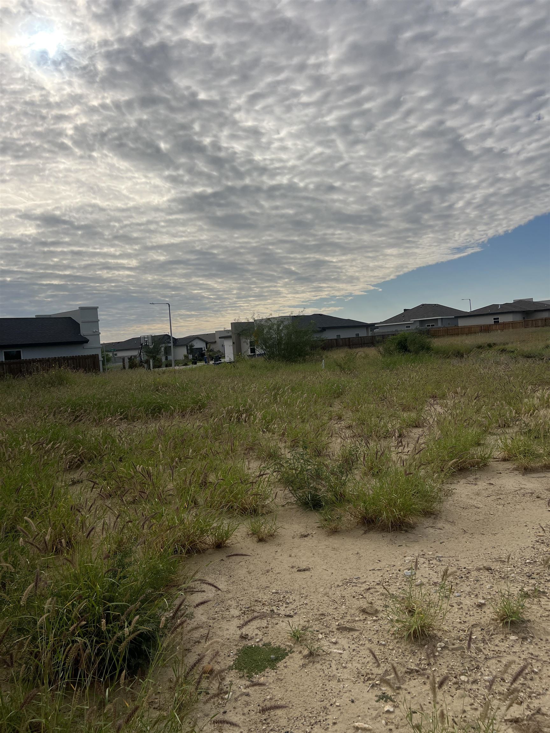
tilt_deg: -1.6
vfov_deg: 67.3
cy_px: 366
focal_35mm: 26
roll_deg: +3.9
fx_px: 551
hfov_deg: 53.1
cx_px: 275
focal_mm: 5.7
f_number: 1.5
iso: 50
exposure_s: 1/11364
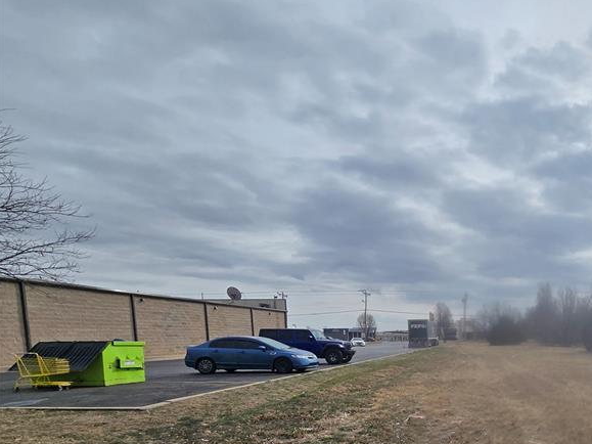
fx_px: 393
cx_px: 520
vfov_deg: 53.9
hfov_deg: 63.2
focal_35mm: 23
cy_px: 370
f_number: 2.2
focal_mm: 2.2
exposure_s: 1/3956
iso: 50
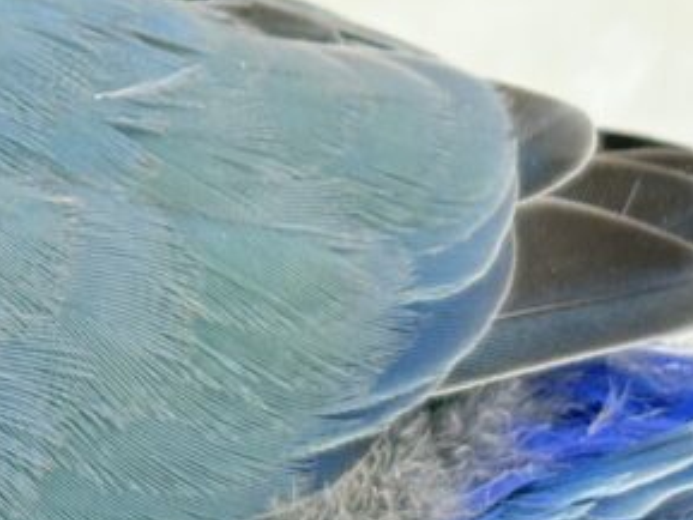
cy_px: -98
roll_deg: +3.2
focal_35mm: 216
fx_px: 4326
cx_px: -158
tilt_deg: -9.9
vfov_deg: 6.8
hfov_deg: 9.0
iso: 40
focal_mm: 5.96
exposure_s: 1/50
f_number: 1.6
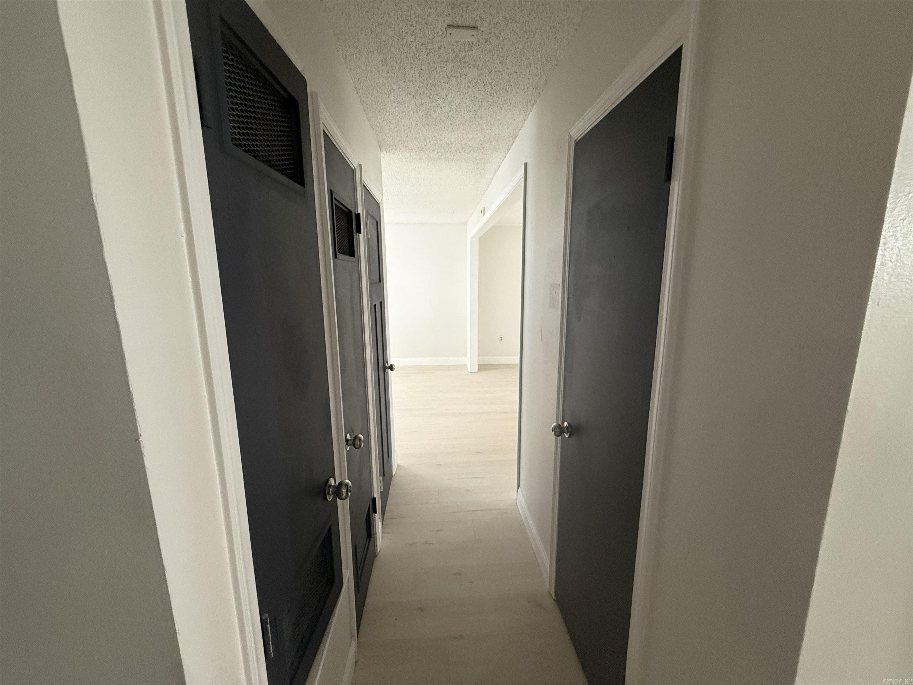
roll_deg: +0.3
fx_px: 369
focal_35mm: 14
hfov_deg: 102.1
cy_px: 342
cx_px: 456
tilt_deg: -9.6
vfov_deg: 85.7
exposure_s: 1/60
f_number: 2.2
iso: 400
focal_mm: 2.22
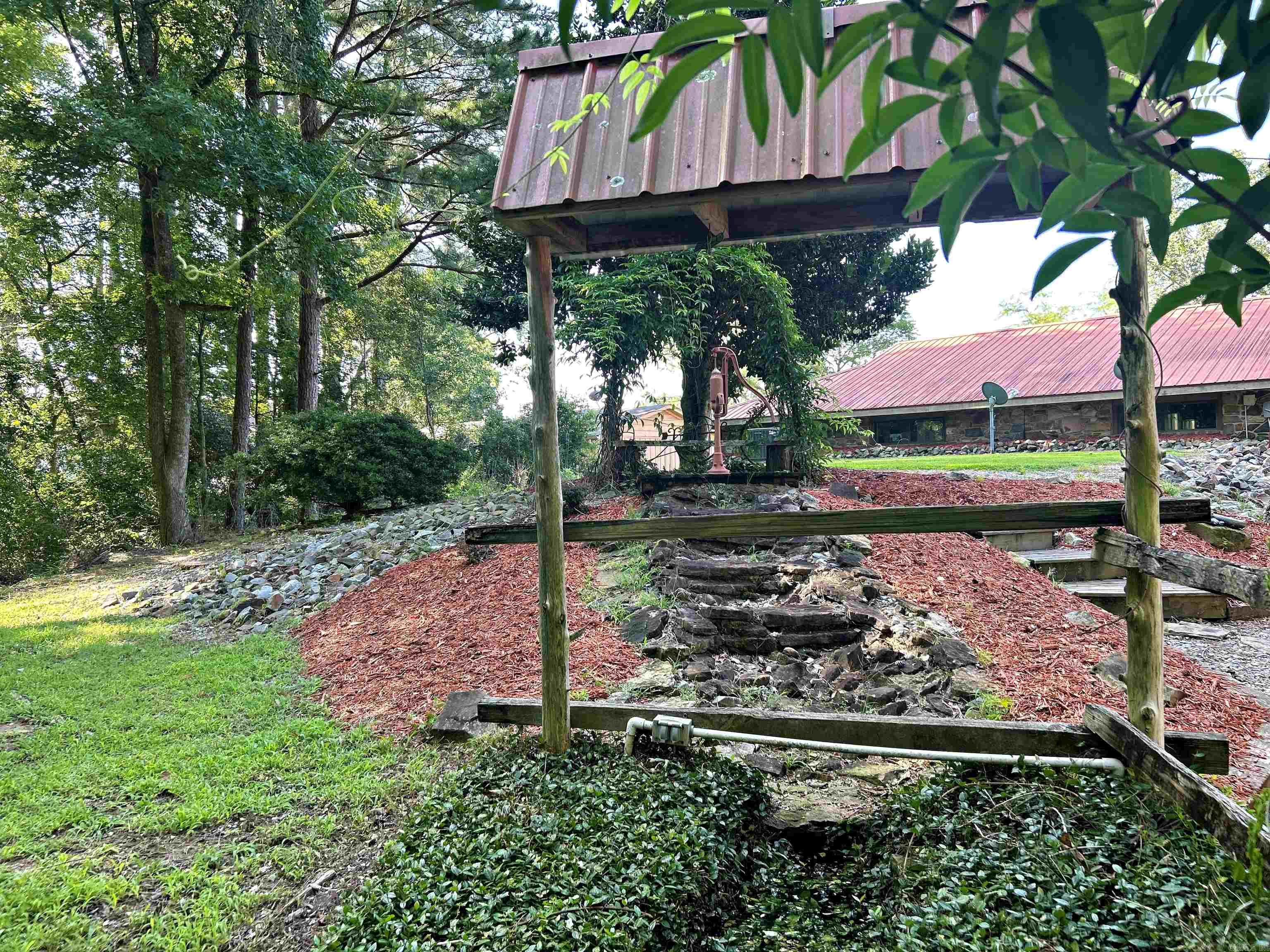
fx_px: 954
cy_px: 476
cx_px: 635
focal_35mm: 26
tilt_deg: -0.2
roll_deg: +1.5
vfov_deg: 53.1
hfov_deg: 67.3
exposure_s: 1/166
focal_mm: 5.7
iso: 50
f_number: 1.5
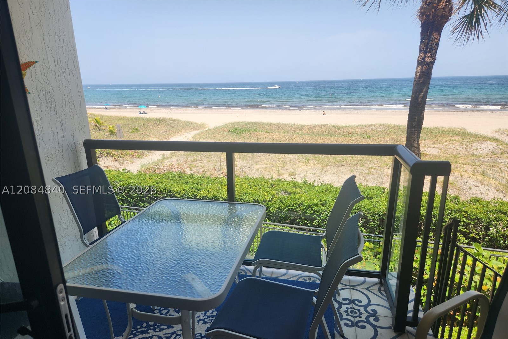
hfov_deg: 73.7
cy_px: 190
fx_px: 339
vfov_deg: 53.0
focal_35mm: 24
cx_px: 254
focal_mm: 5.4
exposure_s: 1/827
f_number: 1.8
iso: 20
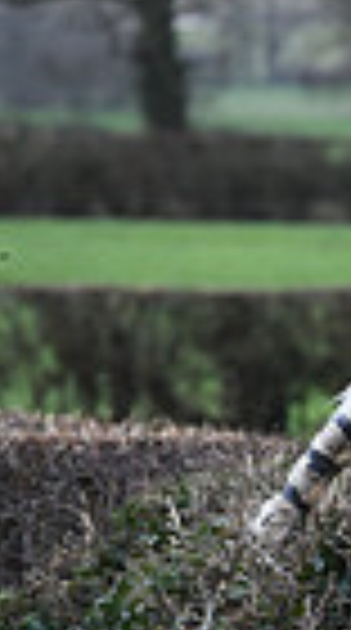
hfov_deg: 1.5
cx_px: 1224
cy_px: 621
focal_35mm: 805
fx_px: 13417
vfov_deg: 2.7
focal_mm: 185
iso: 2200
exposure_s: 1/1250
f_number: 5.6
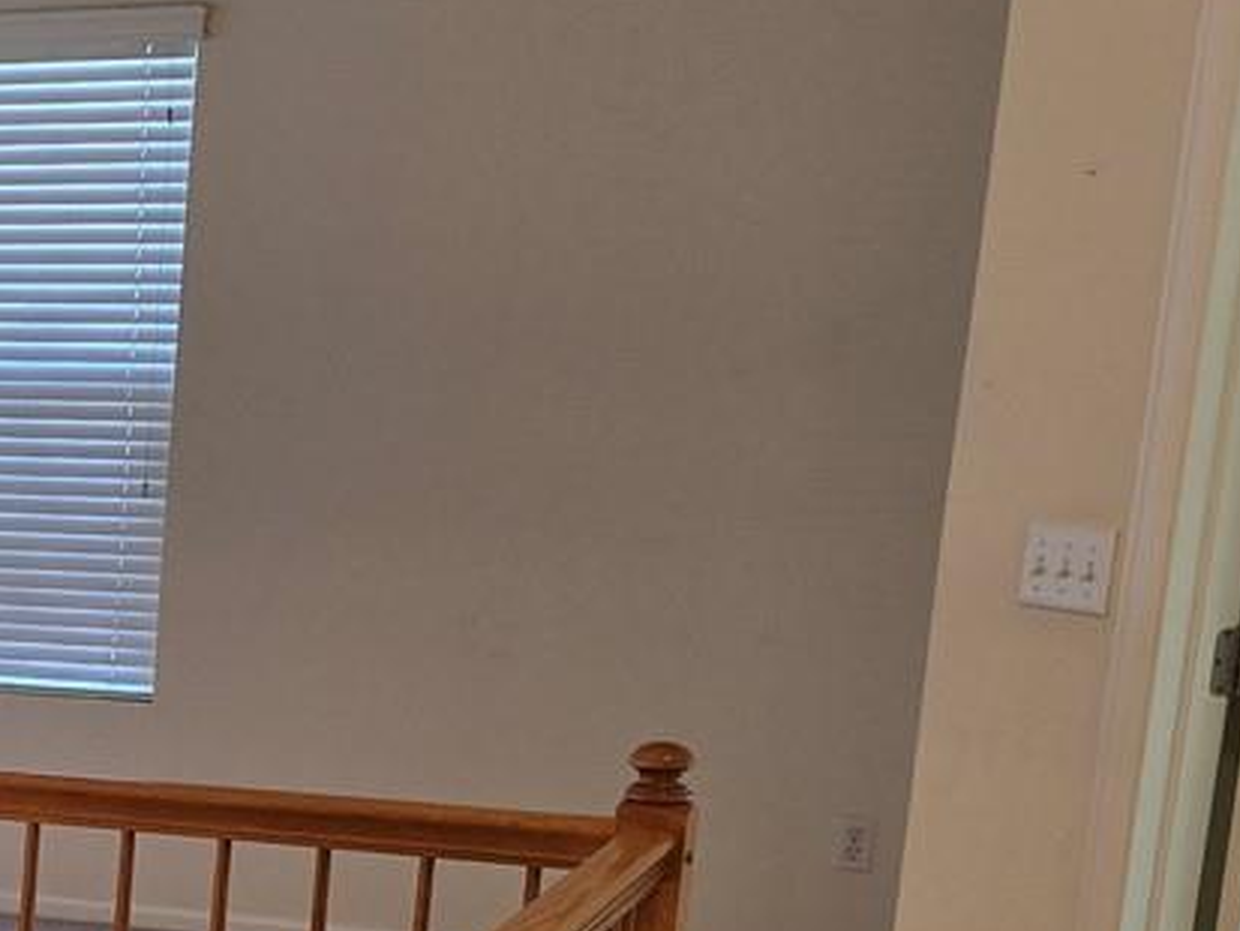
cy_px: 1090
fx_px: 3189
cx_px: -730
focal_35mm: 89
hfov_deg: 18.8
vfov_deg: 16.0
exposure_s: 1/120
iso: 80
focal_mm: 6.3
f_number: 1.7
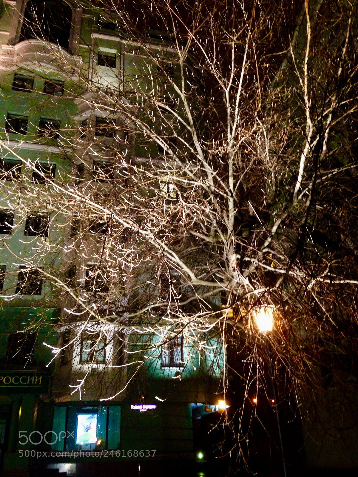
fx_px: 455
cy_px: 238
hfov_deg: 42.9
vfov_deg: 55.4
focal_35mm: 33
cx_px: 179
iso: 250
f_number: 2.4
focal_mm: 4.12
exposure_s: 1/20
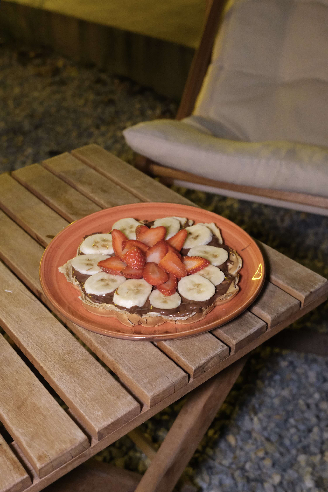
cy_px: 246
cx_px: 164
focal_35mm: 37
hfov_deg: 35.9
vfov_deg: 51.9
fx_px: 506
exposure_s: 1/52
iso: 6400
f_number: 4.4
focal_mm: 24.9
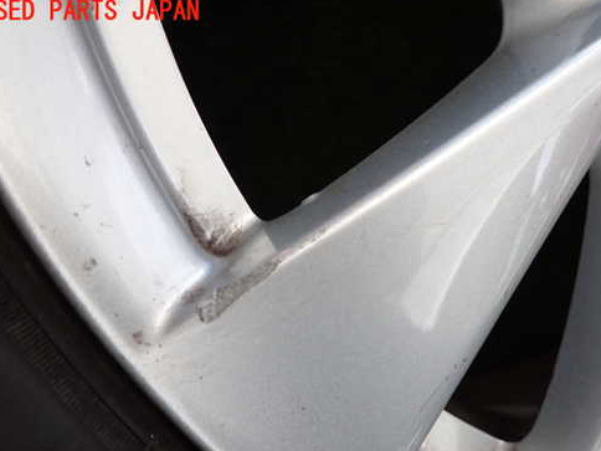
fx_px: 538
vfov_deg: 45.1
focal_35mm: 31
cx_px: 346
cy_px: 276
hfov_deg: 58.1
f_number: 2
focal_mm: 4.5
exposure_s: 1/50
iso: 200
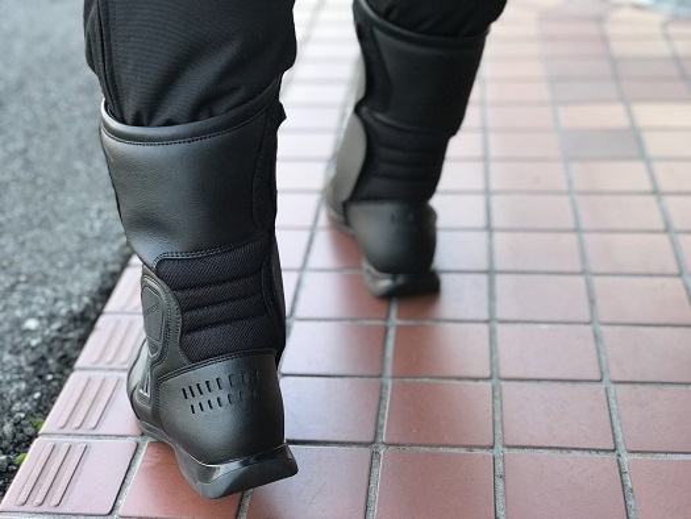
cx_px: 346
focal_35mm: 57
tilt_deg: -28.6
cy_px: 260
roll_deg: -0.3
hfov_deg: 33.8
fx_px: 1138
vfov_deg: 25.7
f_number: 2.8
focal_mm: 6.6
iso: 64
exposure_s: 1/120
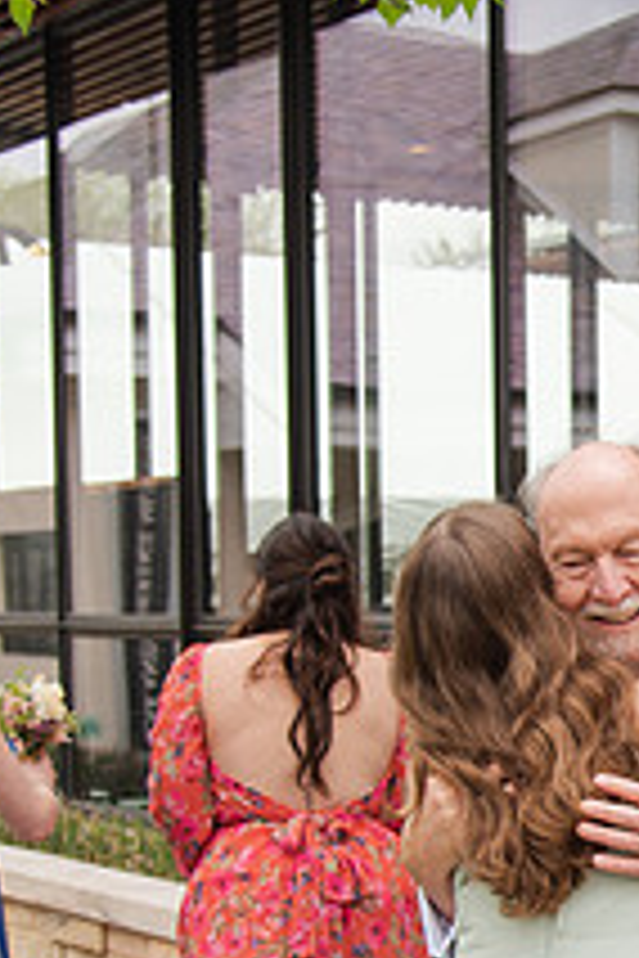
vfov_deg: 20.6
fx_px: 2609
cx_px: 799
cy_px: 738
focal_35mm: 98
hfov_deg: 13.5
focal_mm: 31
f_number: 4
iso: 160
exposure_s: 1/400
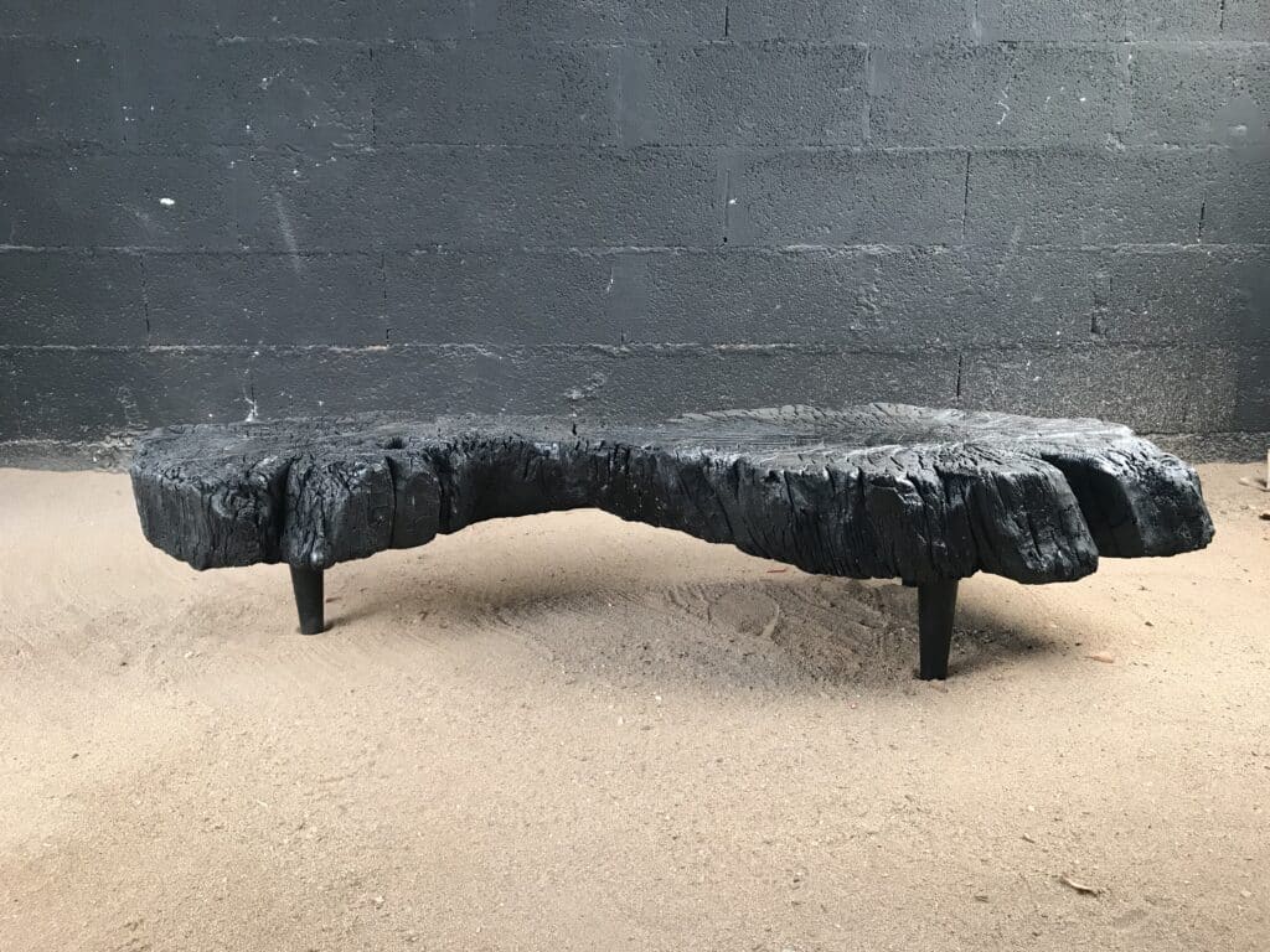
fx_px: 1027
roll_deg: +0.7
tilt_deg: -12.7
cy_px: 476
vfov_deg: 49.7
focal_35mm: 28
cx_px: 635
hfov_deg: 63.4
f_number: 1.8
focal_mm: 3.99
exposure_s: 1/33
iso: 32
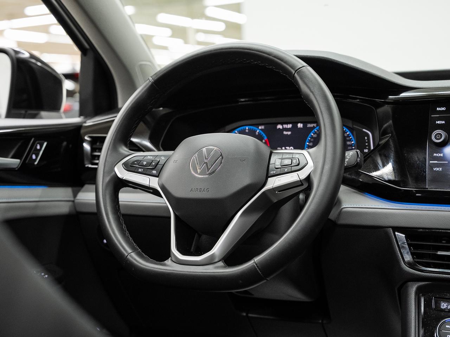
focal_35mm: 56
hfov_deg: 34.1
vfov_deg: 25.9
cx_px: 201
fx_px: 733
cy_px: 161
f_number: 4
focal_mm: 46.5
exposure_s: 1/40
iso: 1000
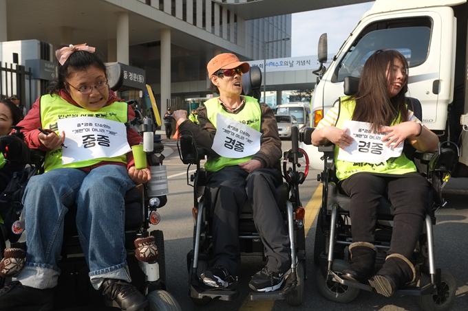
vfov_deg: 47.9
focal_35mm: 27
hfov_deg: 67.4
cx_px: 234
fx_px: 351
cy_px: 156
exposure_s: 1/800
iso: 250
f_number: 4
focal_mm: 18
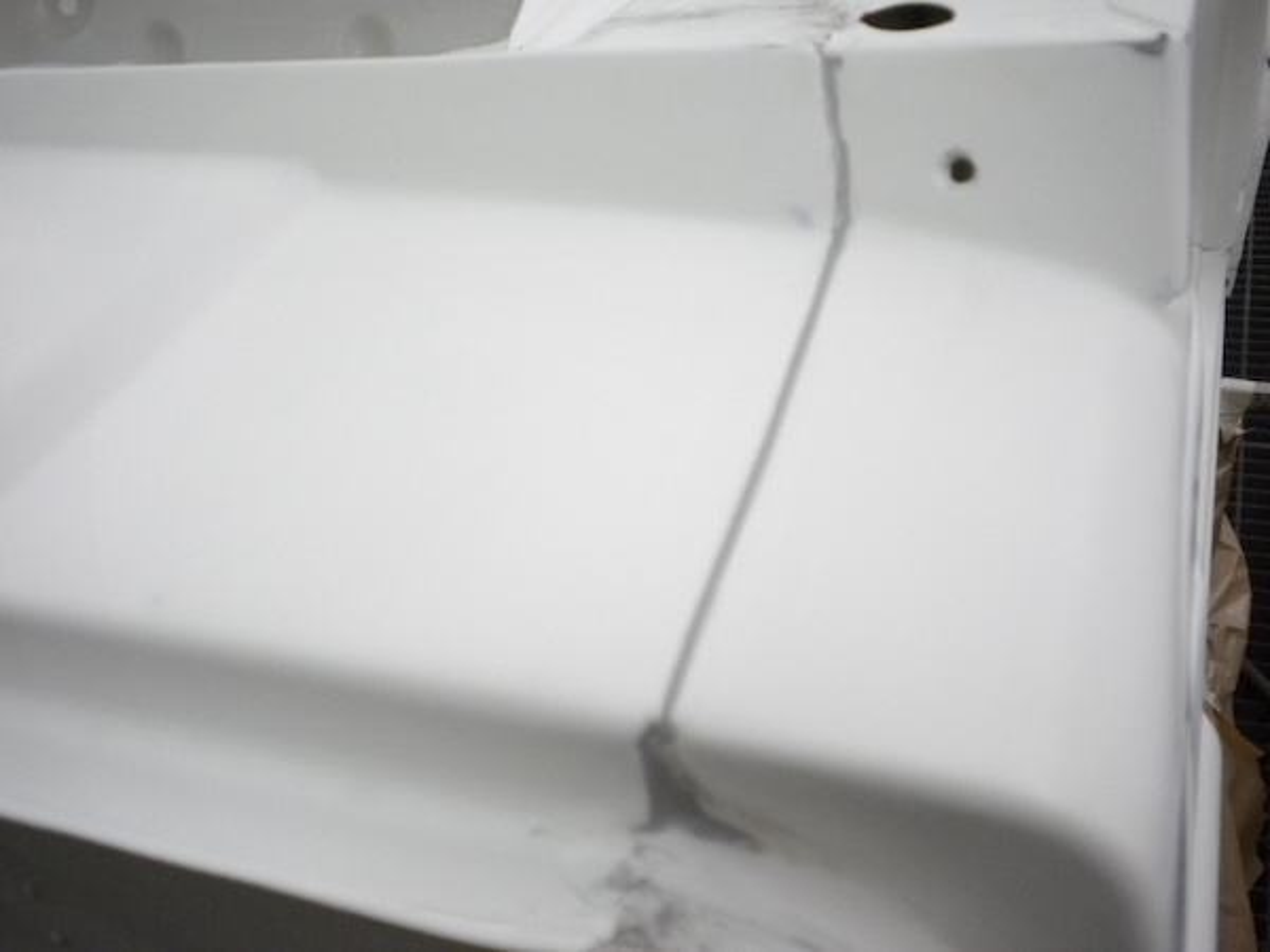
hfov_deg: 45.8
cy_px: 476
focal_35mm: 41
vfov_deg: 35.1
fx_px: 1504
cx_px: 635
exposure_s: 1/339
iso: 400
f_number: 3.5
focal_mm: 7.4
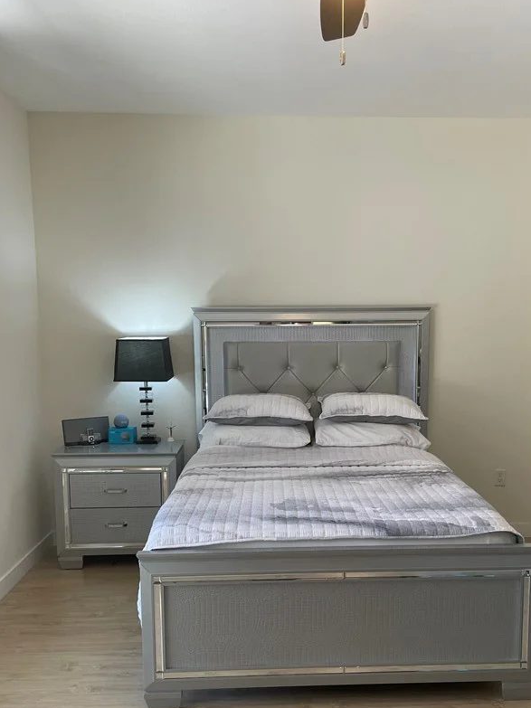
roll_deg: +0.6
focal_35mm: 34
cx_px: 303
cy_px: 423
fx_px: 696
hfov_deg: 41.7
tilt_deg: -8.2
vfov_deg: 53.6
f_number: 1.6
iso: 100
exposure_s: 1/120
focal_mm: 4.2
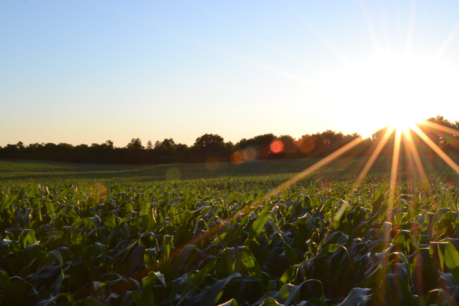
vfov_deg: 28.1
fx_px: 612
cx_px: 230
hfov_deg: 41.1
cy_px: 153
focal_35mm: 48
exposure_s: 1/10
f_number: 29
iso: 200
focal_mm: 32
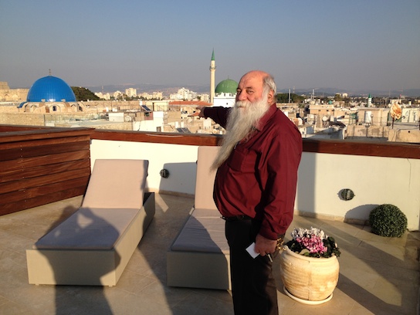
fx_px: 425
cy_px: 158
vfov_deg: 40.7
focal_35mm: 35
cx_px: 210
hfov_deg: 52.6
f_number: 2.4
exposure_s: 1/1672
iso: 50
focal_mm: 4.28
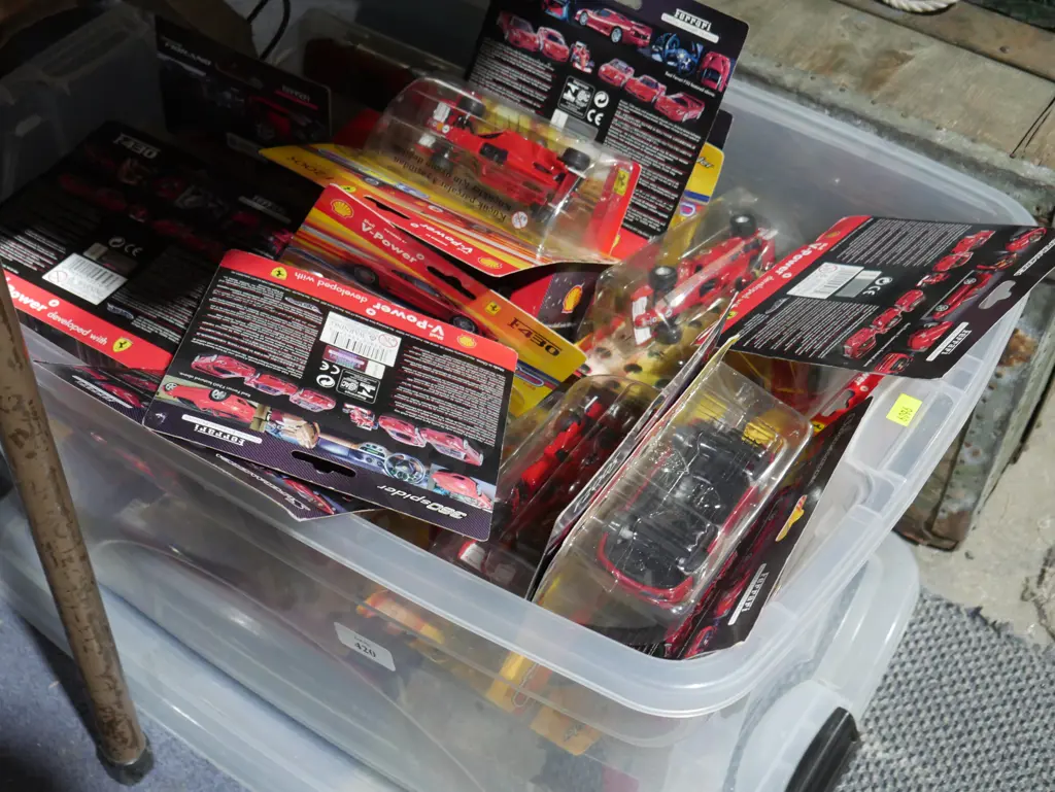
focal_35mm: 48
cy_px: 396
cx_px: 528
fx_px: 1464
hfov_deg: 39.6
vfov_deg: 30.3
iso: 1600
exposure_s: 1/60
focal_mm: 24
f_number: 5.2
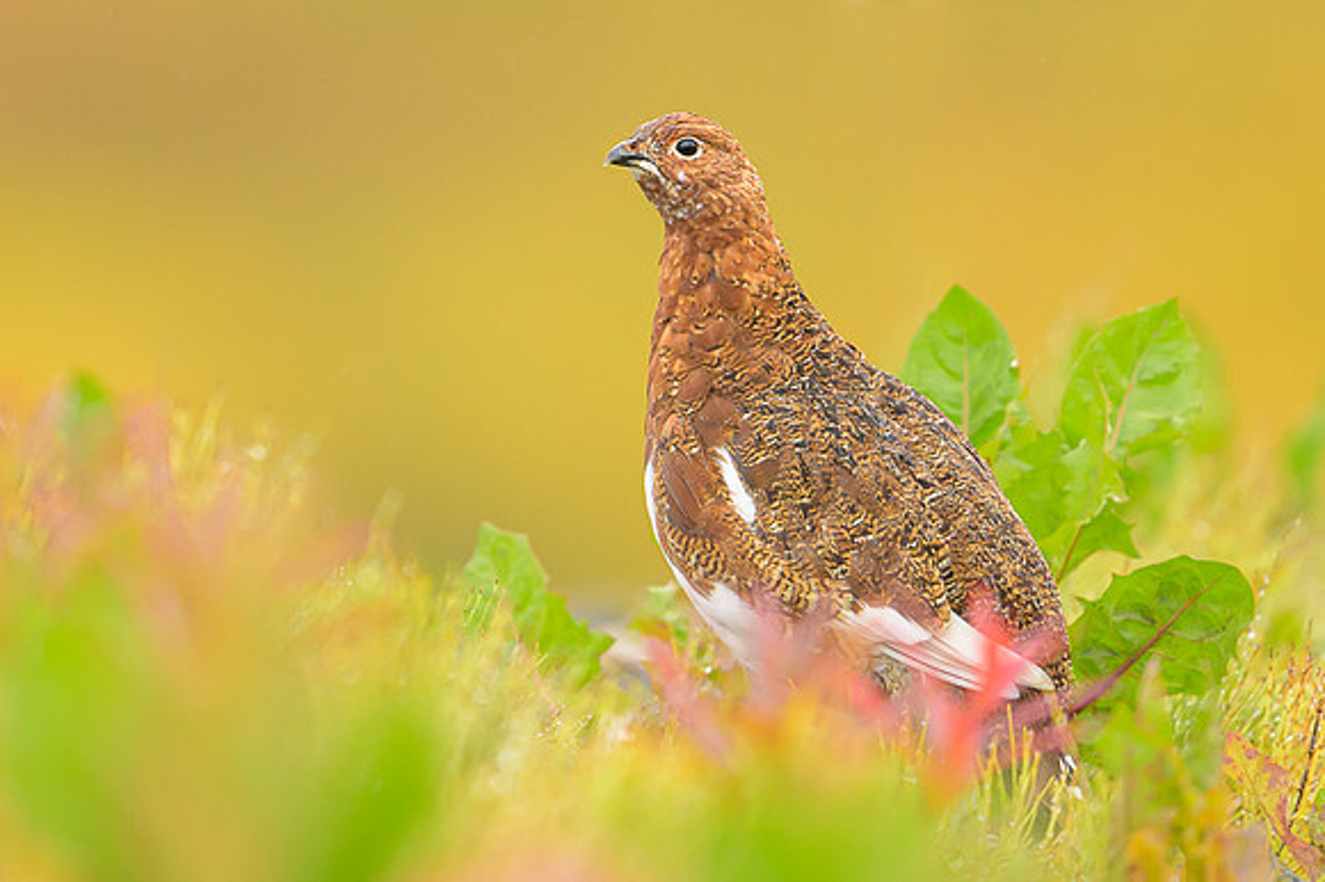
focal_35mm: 1137
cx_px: 750
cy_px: 222
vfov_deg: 1.2
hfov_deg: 1.8
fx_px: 41806
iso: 1600
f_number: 4
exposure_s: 1/800
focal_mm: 560
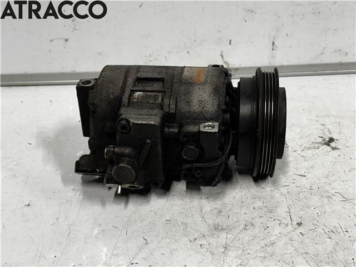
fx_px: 494
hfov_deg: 39.7
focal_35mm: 48
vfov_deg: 30.3
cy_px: 134
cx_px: 178
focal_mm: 6.86
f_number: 1.78
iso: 100
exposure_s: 1/50
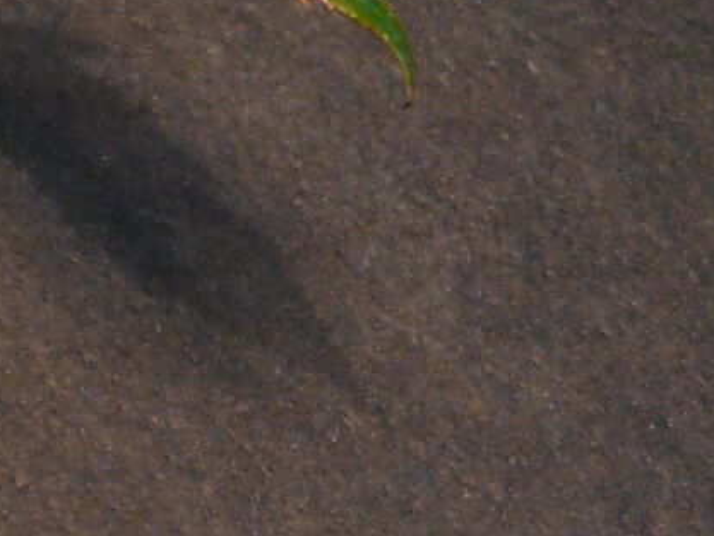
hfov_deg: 7.2
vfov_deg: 5.8
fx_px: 5220
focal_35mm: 253
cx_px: -1190
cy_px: -291
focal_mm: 9.2
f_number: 11
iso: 100
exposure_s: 1/4
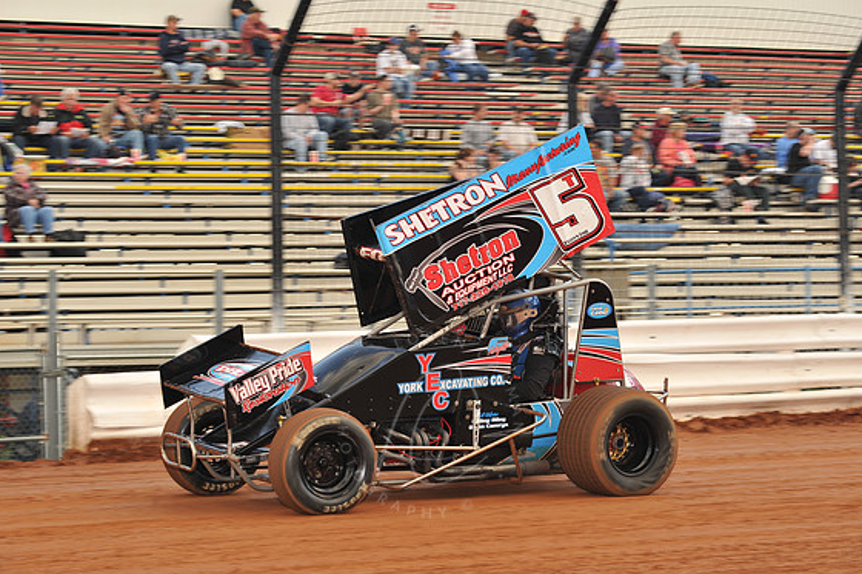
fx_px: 2777
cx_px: 429
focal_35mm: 116
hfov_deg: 17.6
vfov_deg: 11.8
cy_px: 283
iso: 800
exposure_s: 1/250
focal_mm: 112
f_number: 8
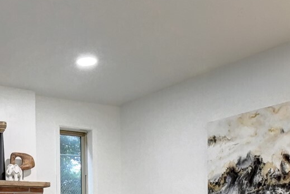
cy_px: 255
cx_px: -9
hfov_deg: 35.9
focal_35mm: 49
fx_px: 395
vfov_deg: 24.0
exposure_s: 1/8
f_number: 11
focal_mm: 10
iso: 3200
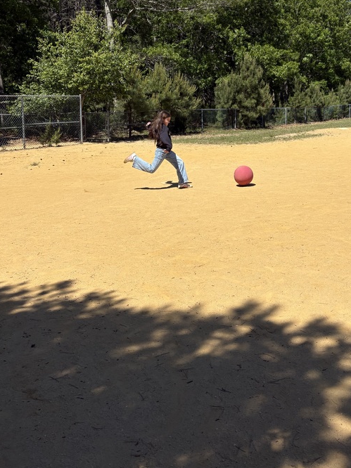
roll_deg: +0.5
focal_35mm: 40
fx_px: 541
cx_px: 263
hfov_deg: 35.2
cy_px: 148
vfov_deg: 45.9
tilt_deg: -3.3
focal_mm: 5.96
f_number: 1.6
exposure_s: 1/4329
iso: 50
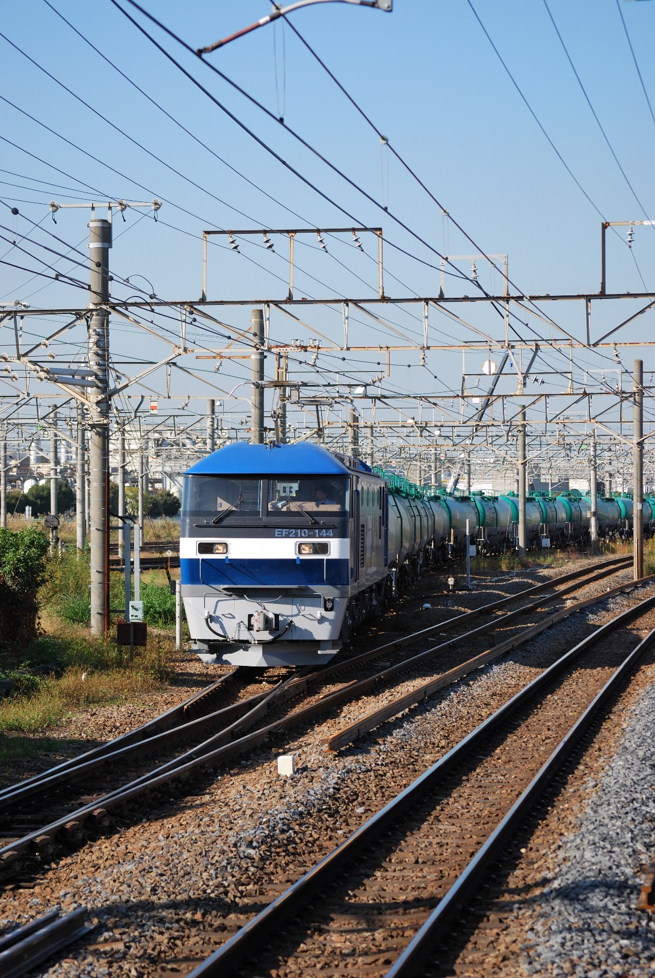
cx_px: 328
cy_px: 489
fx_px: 2856
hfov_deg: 13.1
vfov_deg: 19.4
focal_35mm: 105
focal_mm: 70
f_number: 5.6
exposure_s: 1/500
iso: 200
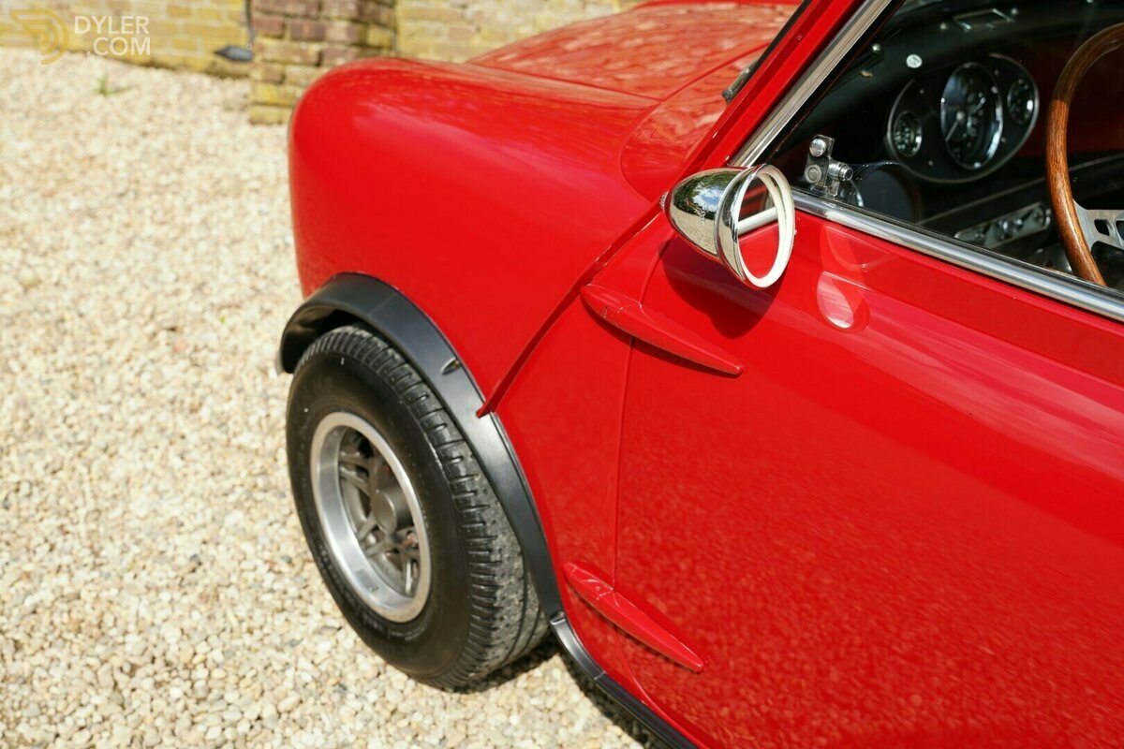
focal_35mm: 38
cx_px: 562
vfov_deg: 34.8
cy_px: 374
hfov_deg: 50.3
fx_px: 1196
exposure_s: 1/125
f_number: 5.6
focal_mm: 38.3
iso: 100
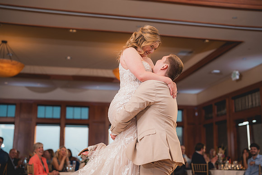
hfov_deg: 39.6
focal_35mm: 50
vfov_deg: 27.0
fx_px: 364
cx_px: 131
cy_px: 88
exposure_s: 1/250
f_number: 1.8
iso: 125
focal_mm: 50
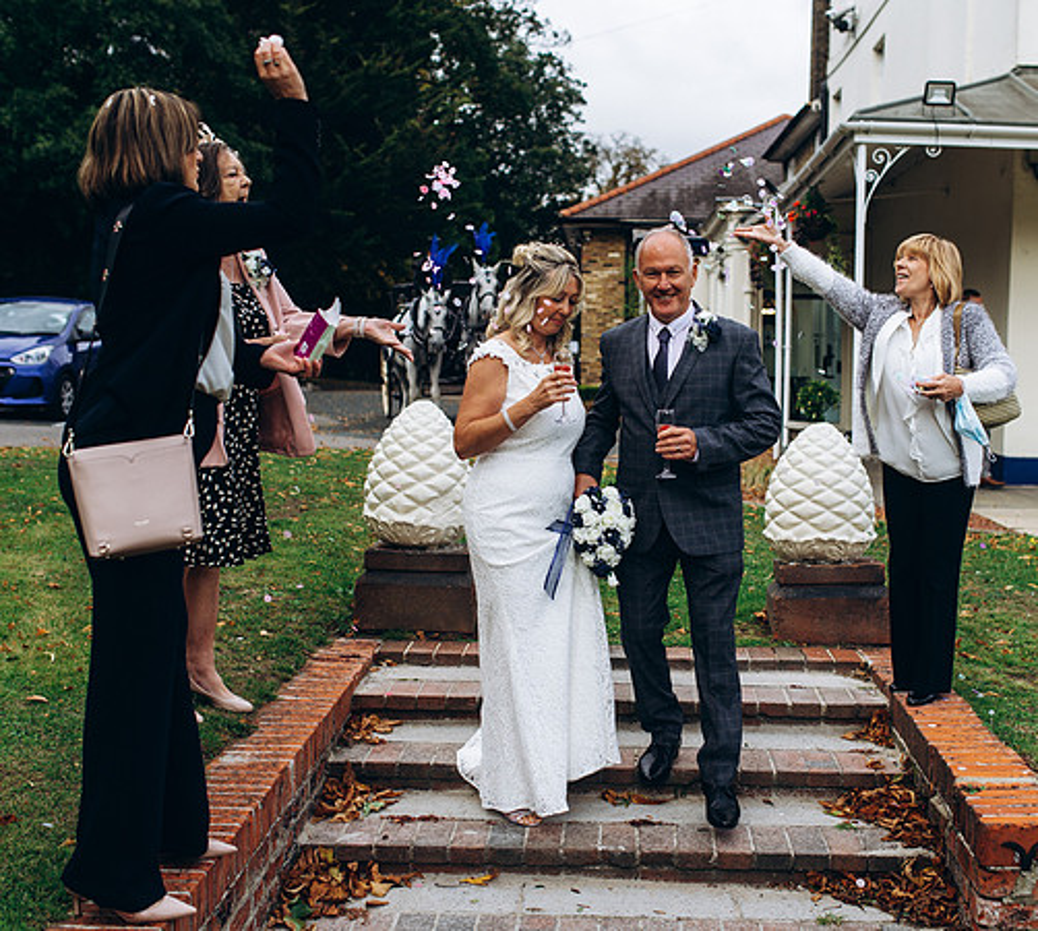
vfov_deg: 37.8
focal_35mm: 42
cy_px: 466
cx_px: 604
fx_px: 1358
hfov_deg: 41.7
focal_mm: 35
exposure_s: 1/1000
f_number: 2.8
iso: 100
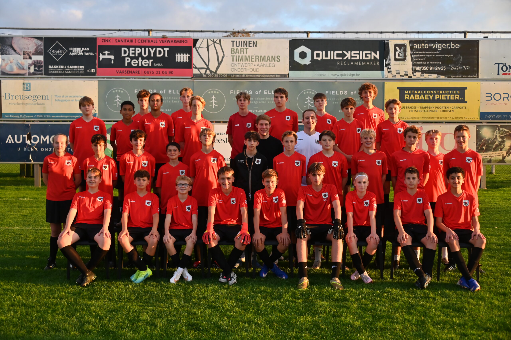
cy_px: 170
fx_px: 638
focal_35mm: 45
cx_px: 256
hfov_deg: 43.6
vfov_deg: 29.8
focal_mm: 45
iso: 1250
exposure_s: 1/1250
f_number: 5
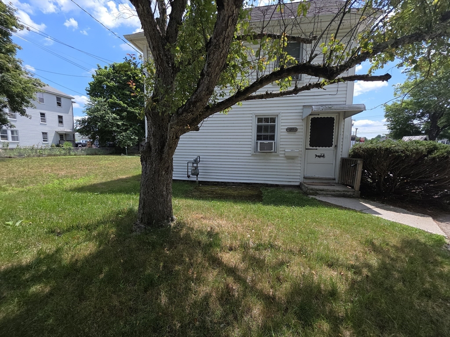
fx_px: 169
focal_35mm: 13
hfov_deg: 106.2
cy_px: 168
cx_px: 225
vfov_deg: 89.9
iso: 20
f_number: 1.9
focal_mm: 2.2
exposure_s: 1/726
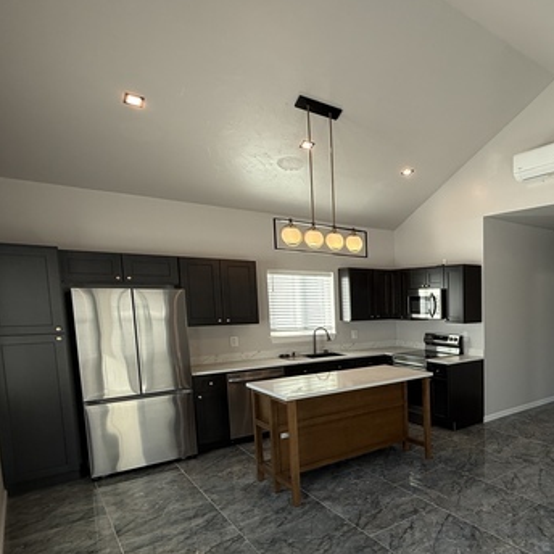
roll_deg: +0.1
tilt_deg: -3.3
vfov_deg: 64.2
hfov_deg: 55.5
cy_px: 343
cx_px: 508
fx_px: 435
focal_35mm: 24
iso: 80
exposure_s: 1/120
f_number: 2.2
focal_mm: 2.22
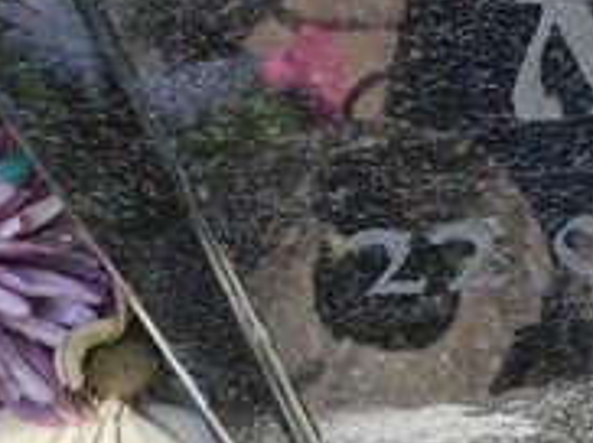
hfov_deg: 13.8
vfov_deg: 12.2
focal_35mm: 119
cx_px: 1219
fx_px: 2036
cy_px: -81
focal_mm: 5.52
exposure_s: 1/1000
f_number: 1.9
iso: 100
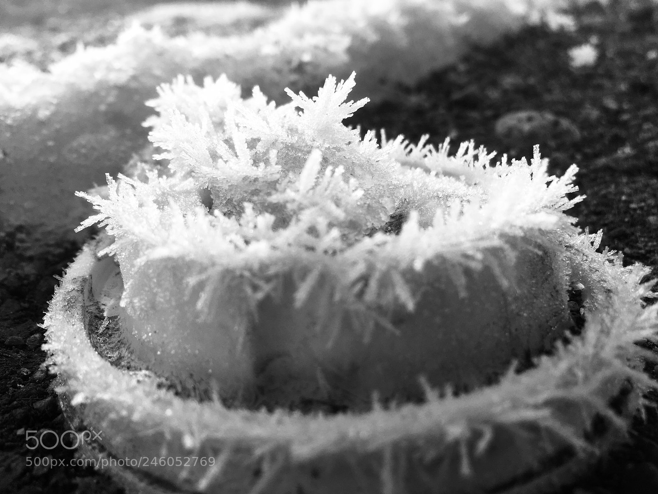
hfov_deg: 61.7
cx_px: 329
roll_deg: +1.7
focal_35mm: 29
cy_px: 247
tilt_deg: -30.6
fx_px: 551
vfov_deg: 48.2
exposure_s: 1/301
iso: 25
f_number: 2.2
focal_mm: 4.15
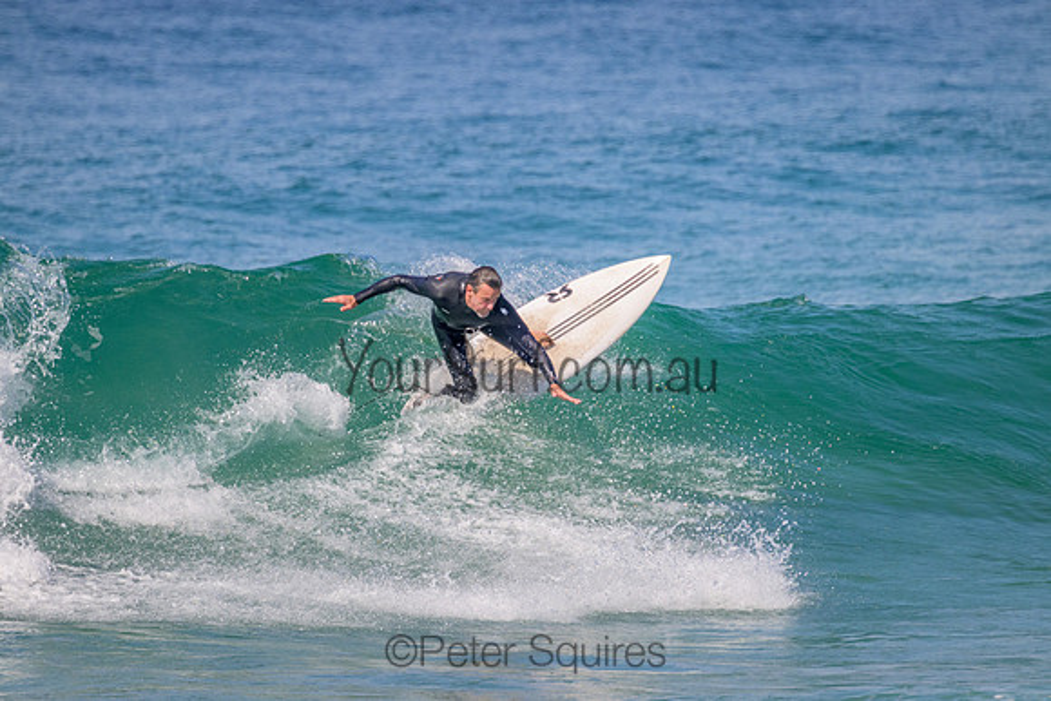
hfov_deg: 2.6
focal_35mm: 800
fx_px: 23360
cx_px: 526
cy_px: 350
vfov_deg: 1.7
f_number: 11
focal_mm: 800
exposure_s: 1/2000
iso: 1400
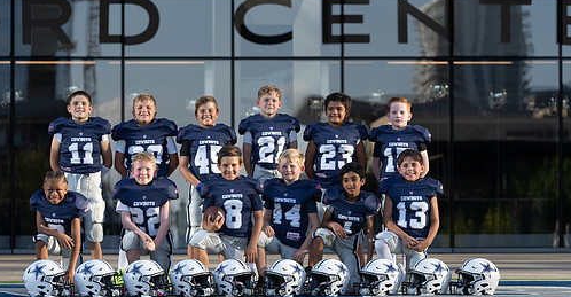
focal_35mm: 153
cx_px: 247
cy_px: 188
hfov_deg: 14.3
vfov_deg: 7.5
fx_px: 2276
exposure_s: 1/320
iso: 100
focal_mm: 119
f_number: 4
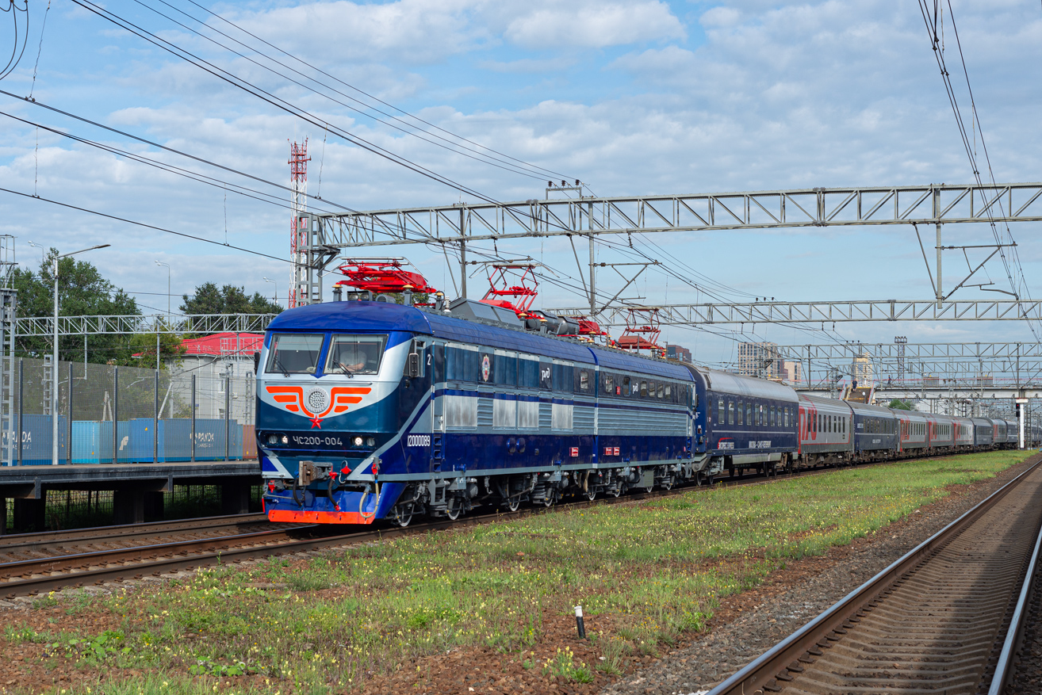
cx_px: 538
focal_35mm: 57
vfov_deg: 23.8
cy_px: 336
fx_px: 1650
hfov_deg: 35.0
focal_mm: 50
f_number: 8
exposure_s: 1/640
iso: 125
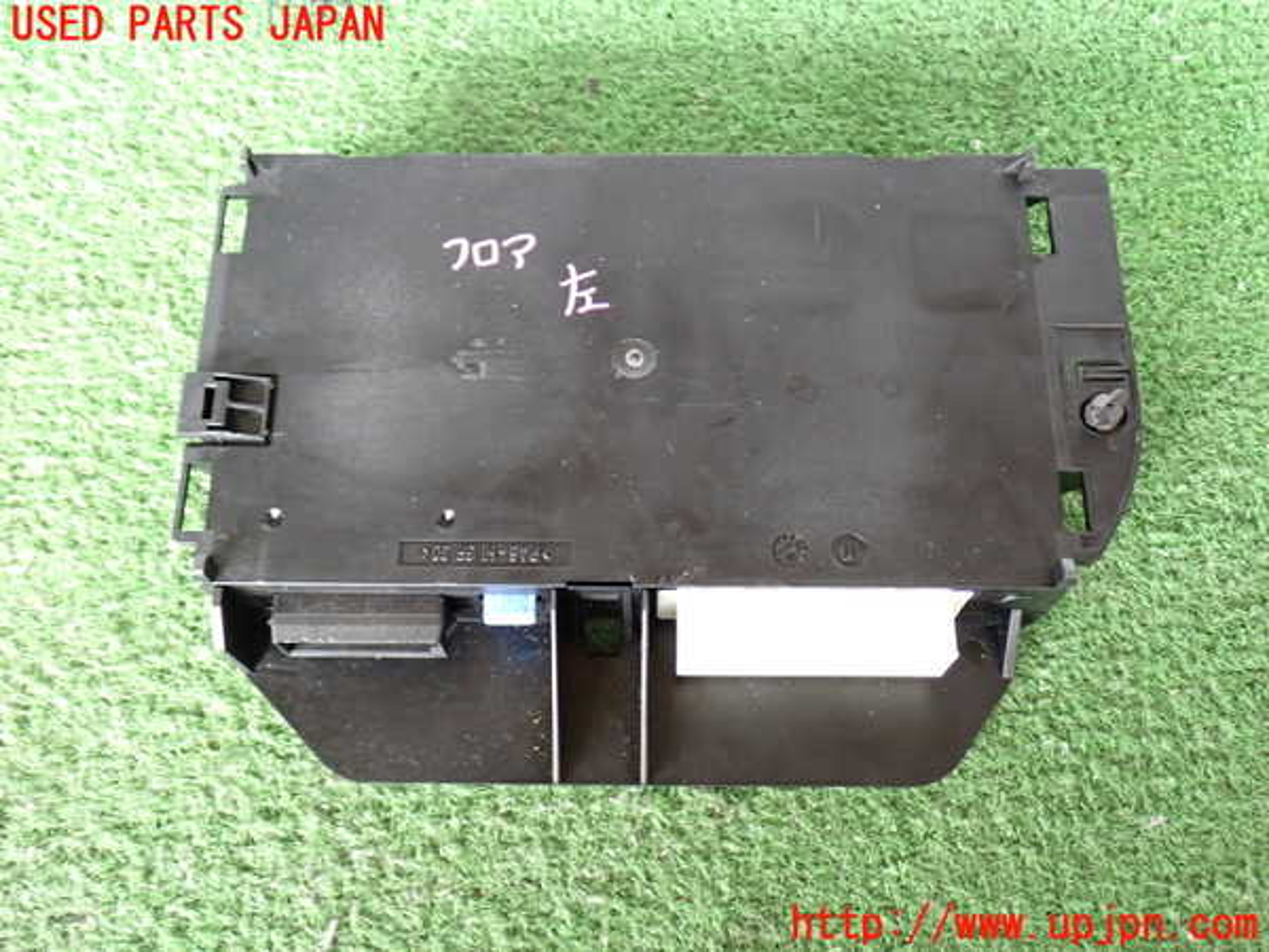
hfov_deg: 51.4
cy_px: 476
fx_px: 1320
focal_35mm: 36
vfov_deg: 39.7
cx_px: 634
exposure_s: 1/40
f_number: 2.5
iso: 400
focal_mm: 6.37
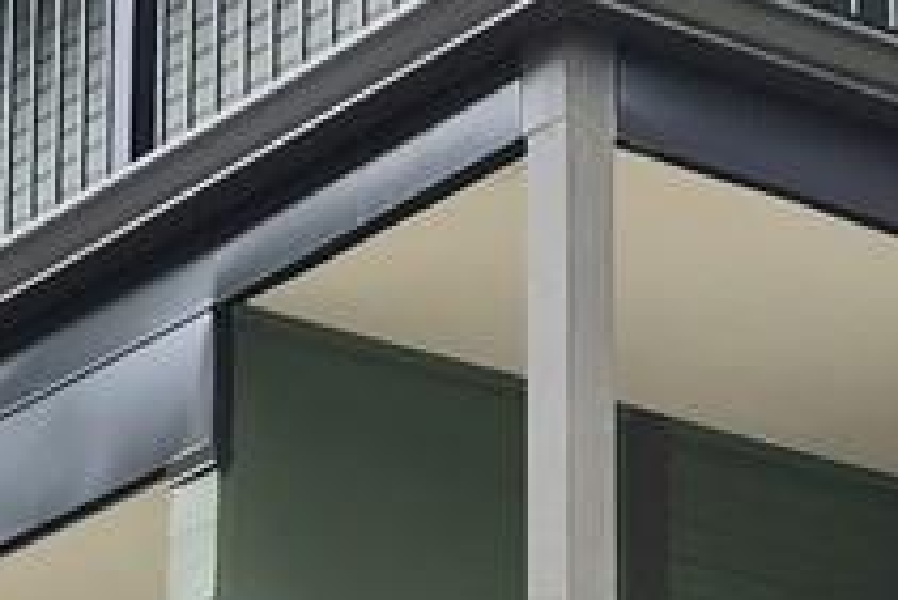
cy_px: 877
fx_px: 4518
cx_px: 426
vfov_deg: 7.5
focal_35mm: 181
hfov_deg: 11.4
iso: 20
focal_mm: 5.4
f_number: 1.8
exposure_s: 1/215
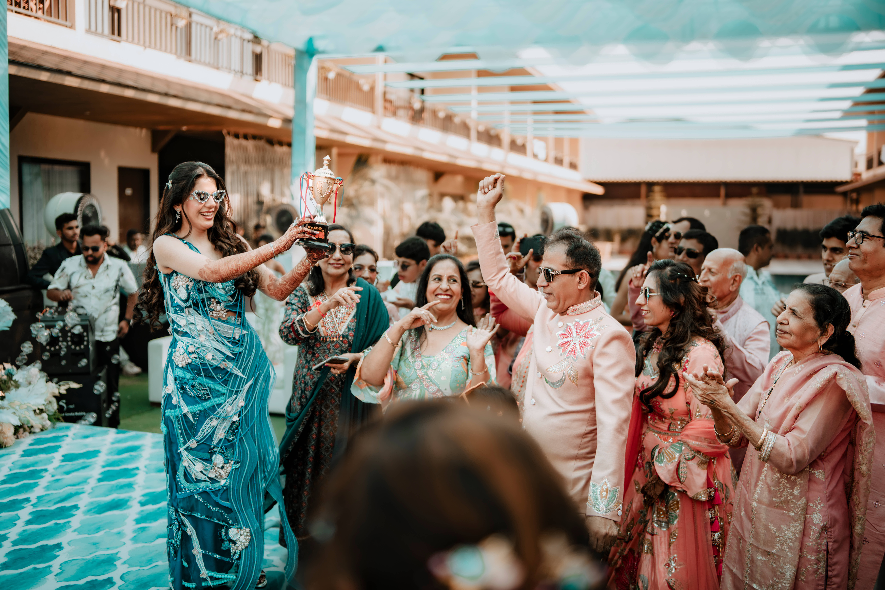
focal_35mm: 35
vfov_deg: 37.9
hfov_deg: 54.4
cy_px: 295
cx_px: 442
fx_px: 860
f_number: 1.4
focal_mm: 35
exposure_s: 1/1000
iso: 100
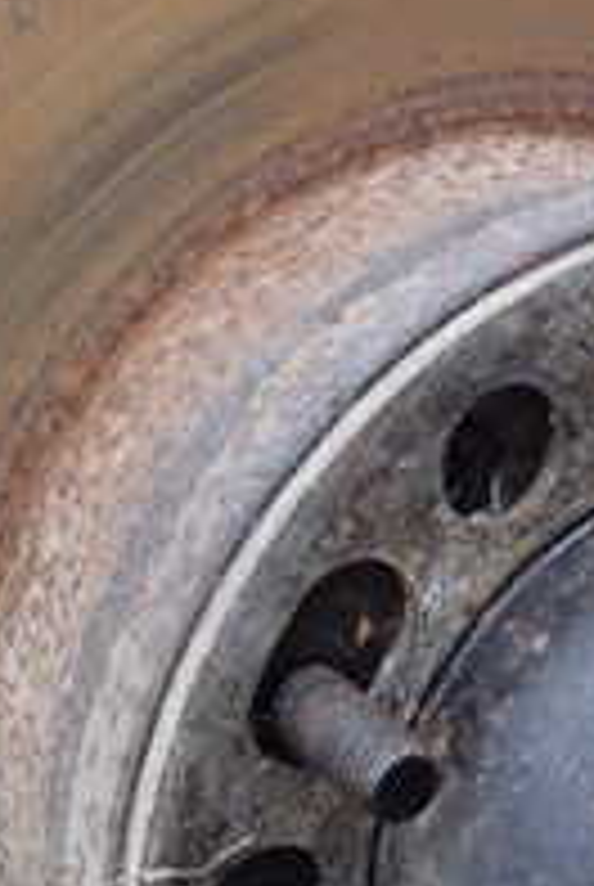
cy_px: 472
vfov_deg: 25.6
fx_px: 1948
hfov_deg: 17.3
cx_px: 423
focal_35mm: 79
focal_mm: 4.5
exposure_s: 1/60
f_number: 2.8
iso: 100
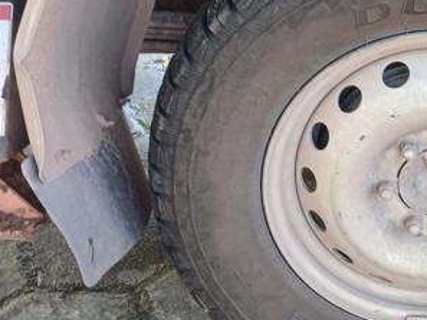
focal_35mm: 56
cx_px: 431
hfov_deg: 31.6
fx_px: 691
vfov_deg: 26.0
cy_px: 116
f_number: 1.8
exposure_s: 1/60
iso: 64
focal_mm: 3.98
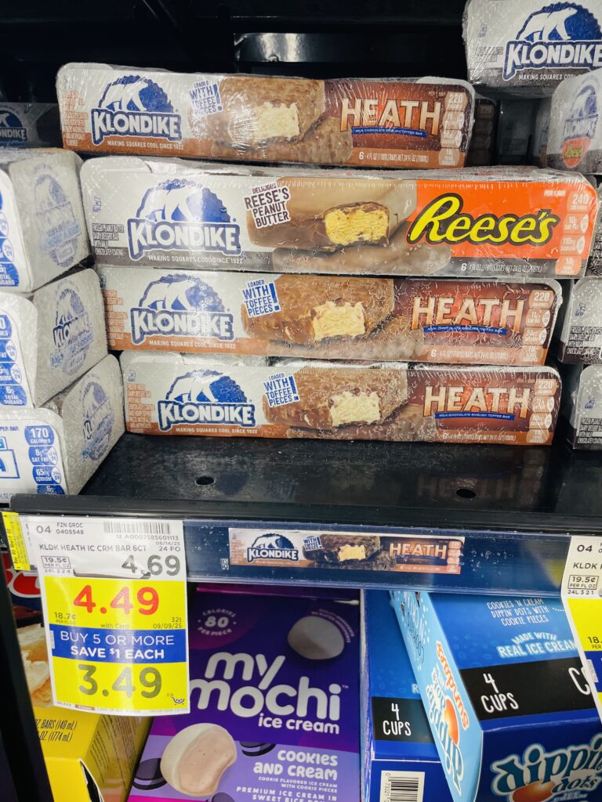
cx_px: 301
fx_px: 603
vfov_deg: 67.3
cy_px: 401
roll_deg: -0.8
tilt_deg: -19.7
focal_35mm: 26
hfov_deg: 53.1
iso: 64
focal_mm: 4.2
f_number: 1.6
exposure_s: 1/120
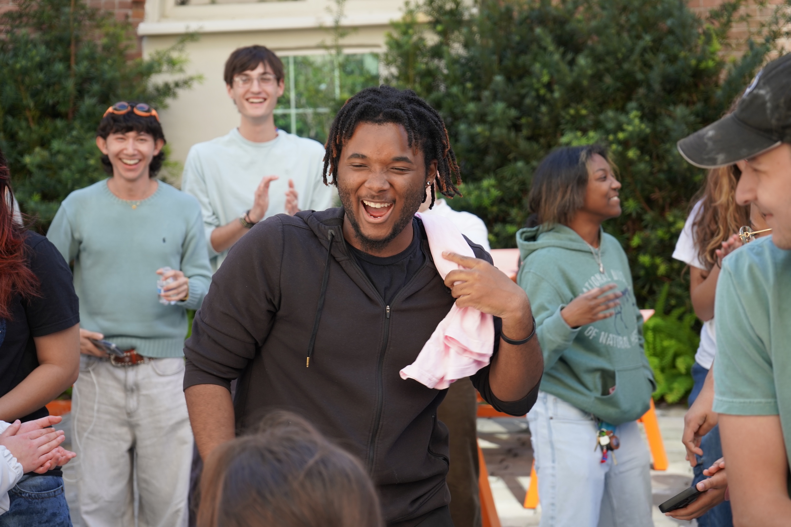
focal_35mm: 70
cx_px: 396
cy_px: 264
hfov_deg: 28.8
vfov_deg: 19.5
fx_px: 1538
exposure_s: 1/160
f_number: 5.6
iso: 320
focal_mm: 70
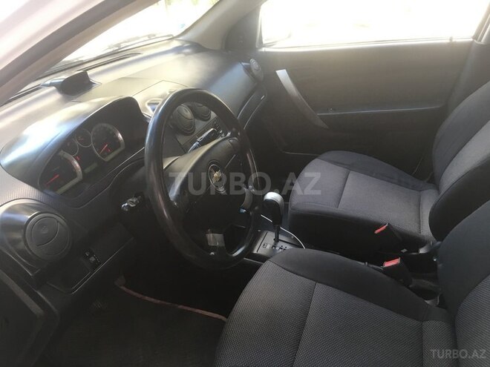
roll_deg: +3.6
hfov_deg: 61.7
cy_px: 184
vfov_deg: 48.2
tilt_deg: -24.2
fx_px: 411
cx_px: 245
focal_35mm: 29
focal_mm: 4.15
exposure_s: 1/33
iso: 40
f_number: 2.2
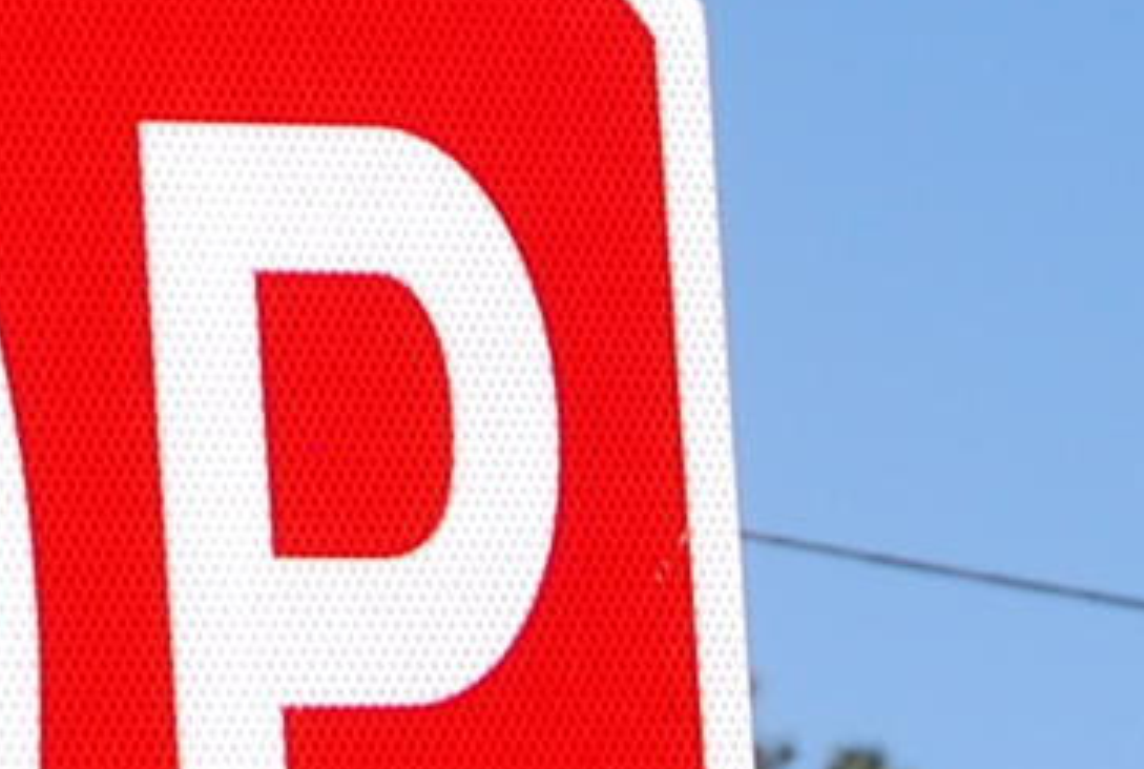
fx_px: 17521
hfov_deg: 3.7
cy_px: -280
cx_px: -681
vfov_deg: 2.5
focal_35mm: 550
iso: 100
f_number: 8
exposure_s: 1/250
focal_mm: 46
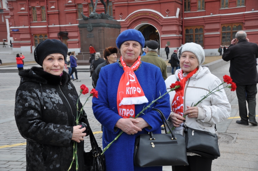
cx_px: 129
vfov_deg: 28.0
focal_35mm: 48
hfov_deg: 41.2
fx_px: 344
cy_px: 86
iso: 200
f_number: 6.3
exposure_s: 1/160
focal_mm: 32
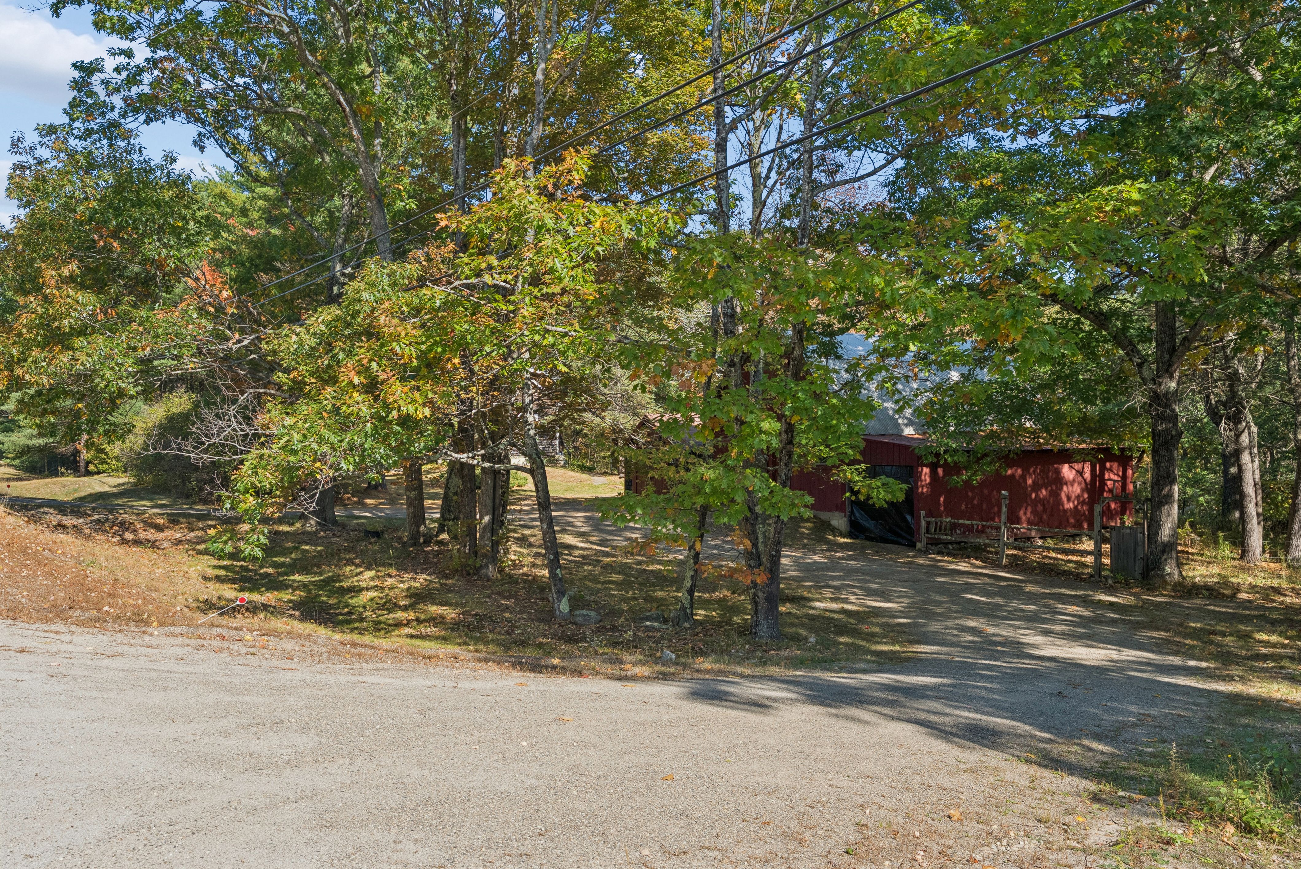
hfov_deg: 60.3
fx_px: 1121
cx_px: 650
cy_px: 434
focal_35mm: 31
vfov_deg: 42.4
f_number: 7.1
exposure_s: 1/400
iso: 320
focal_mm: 31
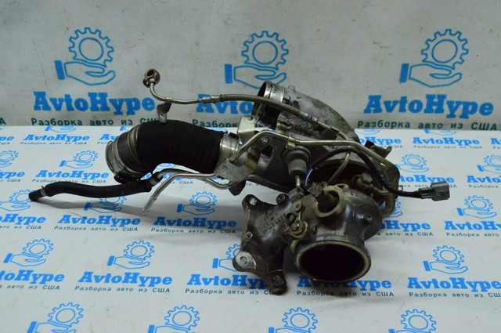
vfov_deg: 32.9
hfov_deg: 48.0
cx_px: 250
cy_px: 166
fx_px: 563
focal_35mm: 40
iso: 6400
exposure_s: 1/640
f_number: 6.3
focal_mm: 27
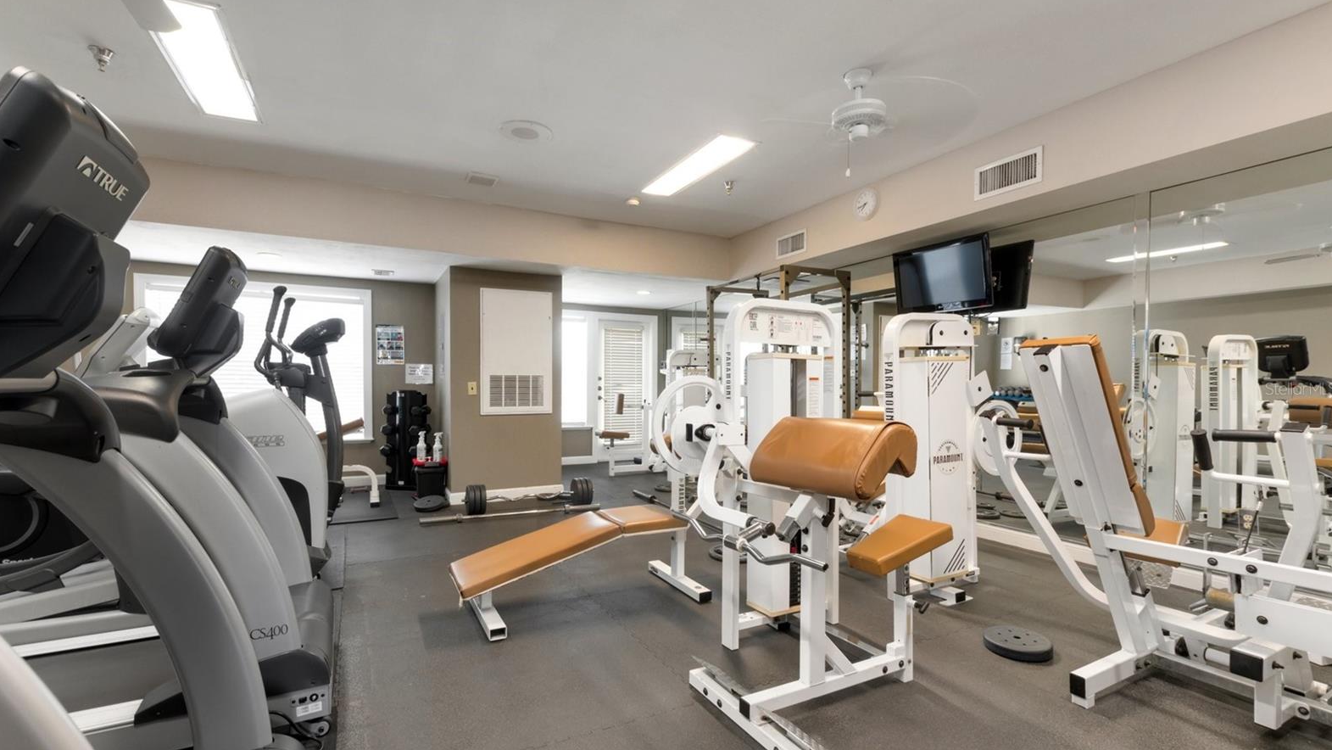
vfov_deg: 67.1
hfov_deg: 99.4
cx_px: 662
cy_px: 389
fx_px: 565
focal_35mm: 16
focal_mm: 10
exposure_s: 1/4
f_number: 7.1
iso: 400
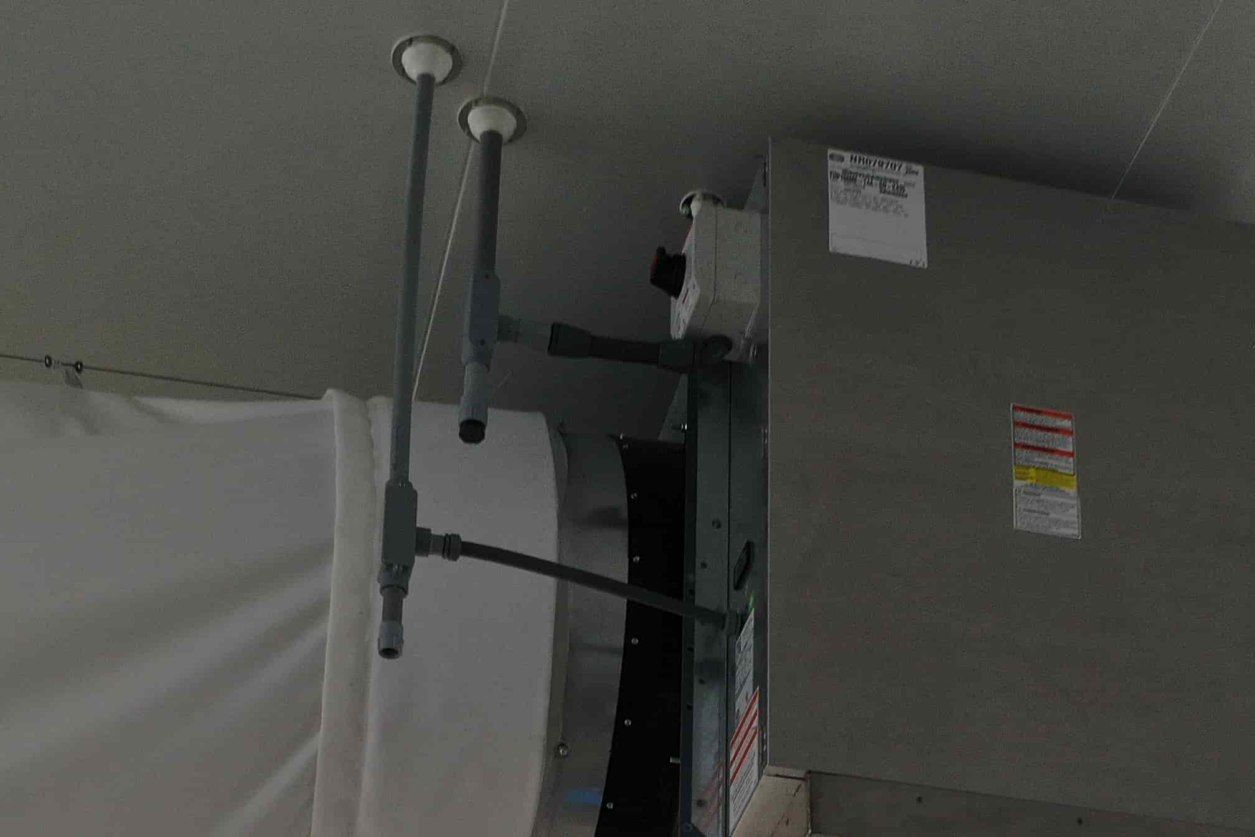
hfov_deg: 26.6
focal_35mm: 76
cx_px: 682
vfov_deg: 17.3
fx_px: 2649
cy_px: 942
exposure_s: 1/15
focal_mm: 10.26
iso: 200
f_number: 2.8
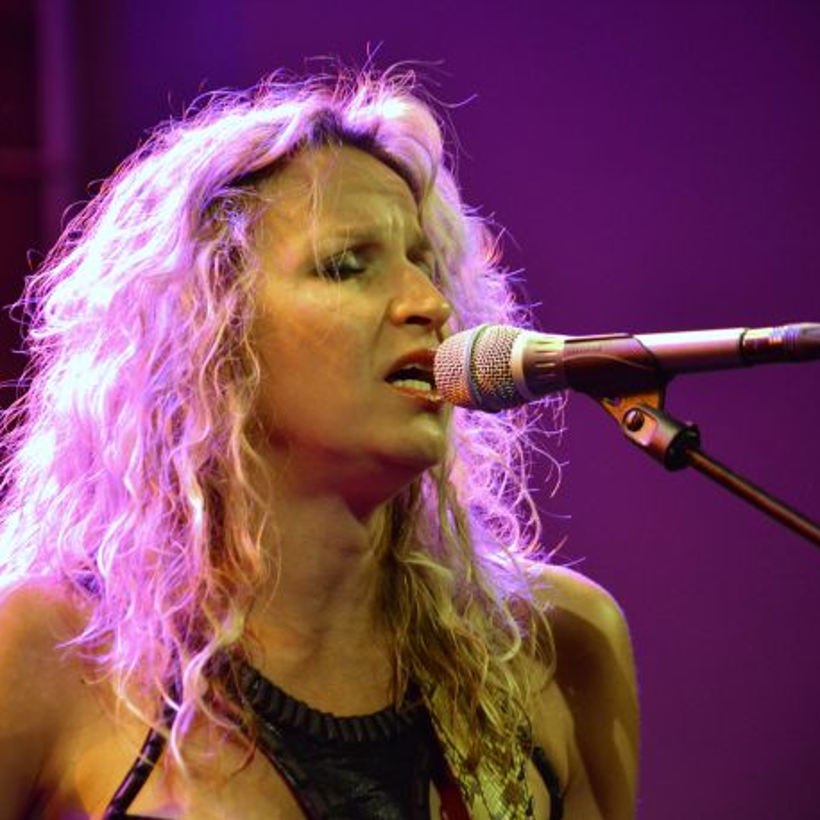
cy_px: 409
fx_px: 6861
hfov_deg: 6.8
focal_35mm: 256
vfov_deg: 6.8
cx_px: 329
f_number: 5.6
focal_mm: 200
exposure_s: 1/200
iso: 2000
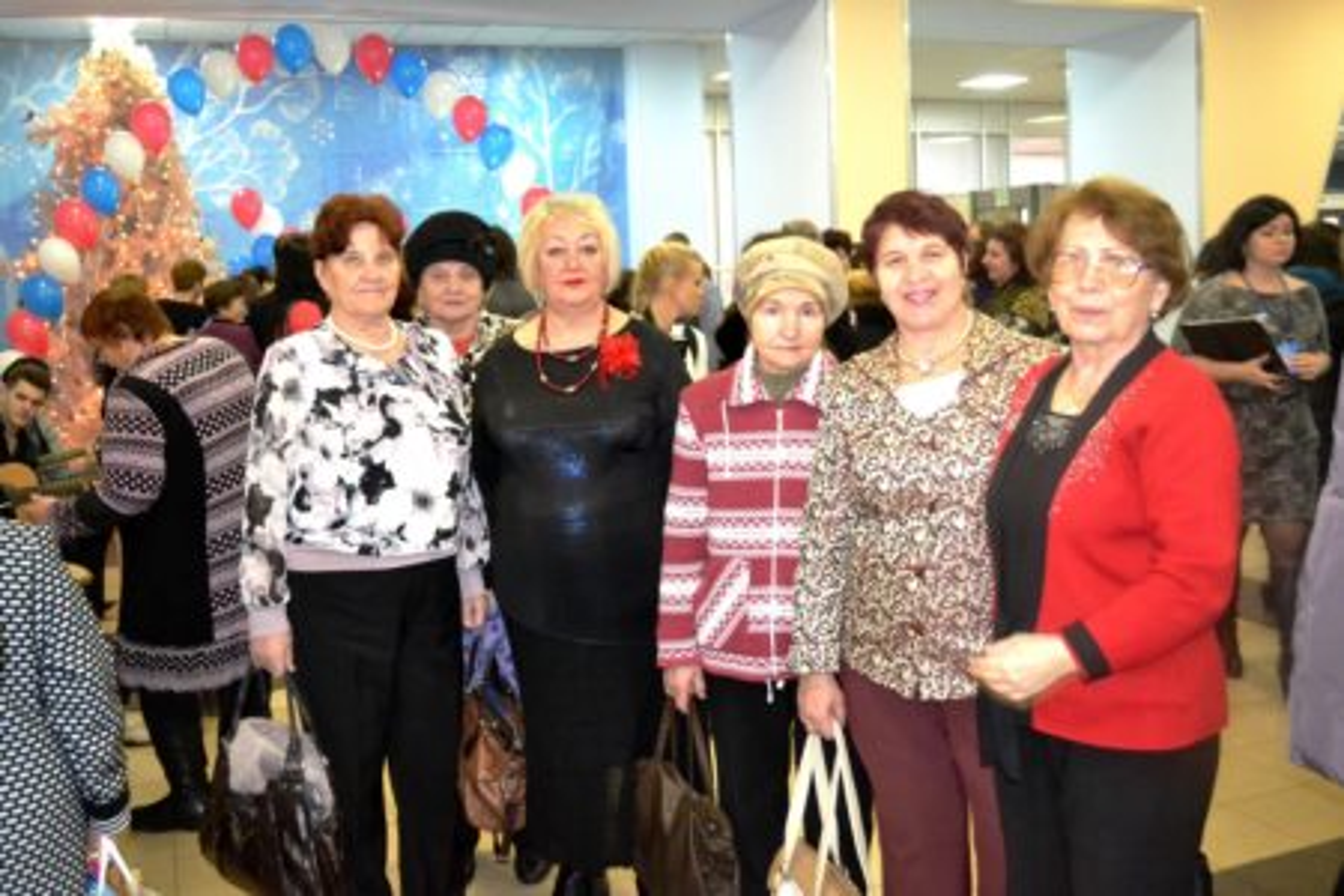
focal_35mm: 33
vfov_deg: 40.0
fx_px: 1232
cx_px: 672
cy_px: 448
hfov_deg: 57.2
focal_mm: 22
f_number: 3.8
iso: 3200
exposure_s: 1/60
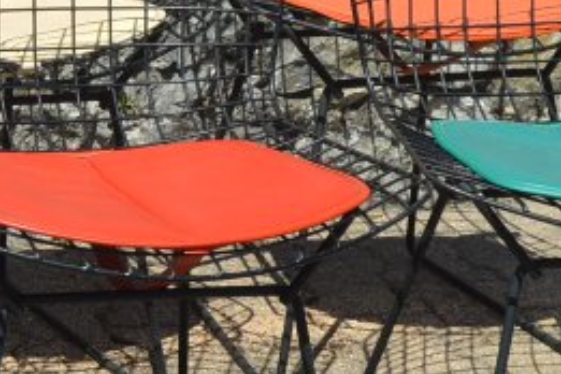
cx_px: -174
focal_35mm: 193
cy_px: 168
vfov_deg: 7.1
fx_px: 3007
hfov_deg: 10.4
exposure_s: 1/320
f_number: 9
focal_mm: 28
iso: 100
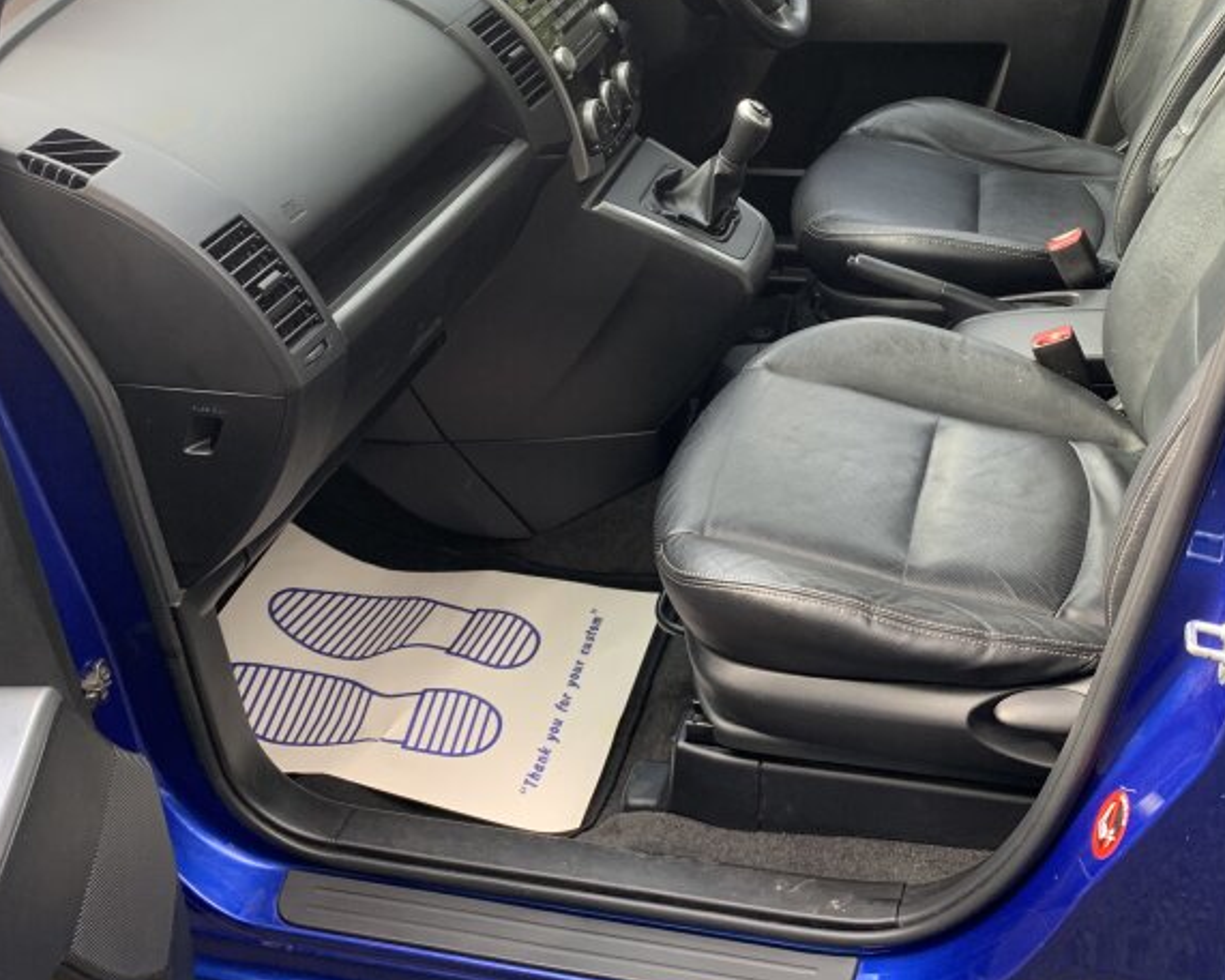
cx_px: 706
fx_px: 1450
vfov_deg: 37.2
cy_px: 385
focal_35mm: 40
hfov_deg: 45.6
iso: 80
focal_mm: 4.25
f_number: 1.8
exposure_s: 1/121
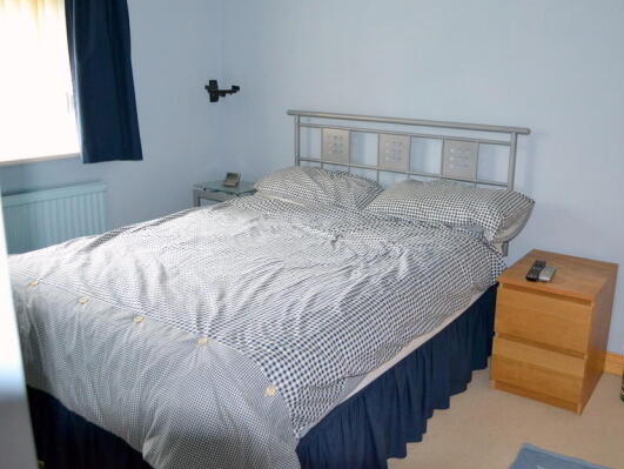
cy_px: 222
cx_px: 366
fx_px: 577
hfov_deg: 56.5
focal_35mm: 32
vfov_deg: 44.2
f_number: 3.5
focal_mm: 18
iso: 1800
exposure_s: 1/60
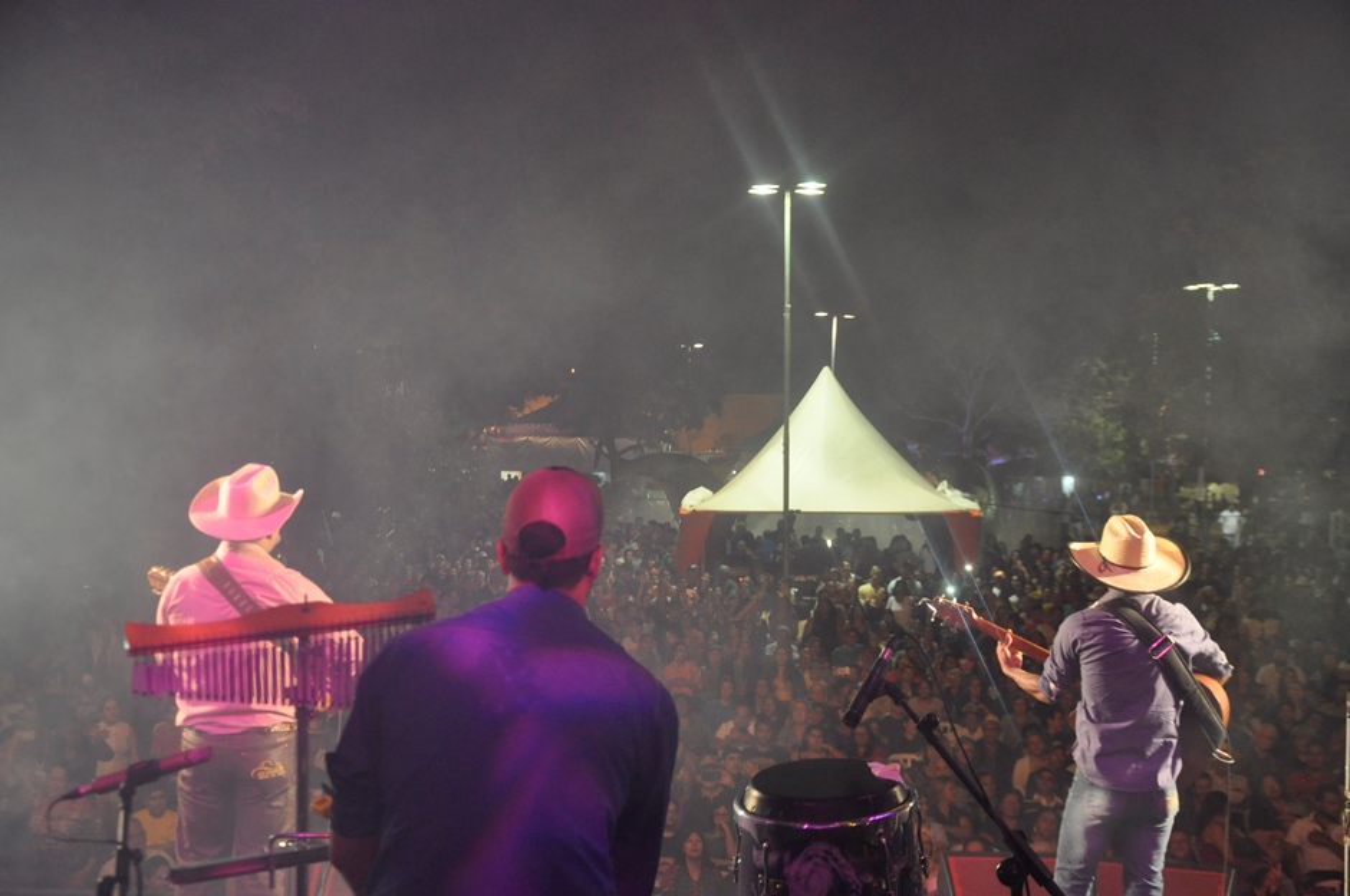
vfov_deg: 23.7
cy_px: 448
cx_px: 675
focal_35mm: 57
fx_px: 2135
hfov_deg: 35.1
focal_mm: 38
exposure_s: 1/40
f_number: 4.5
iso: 1250
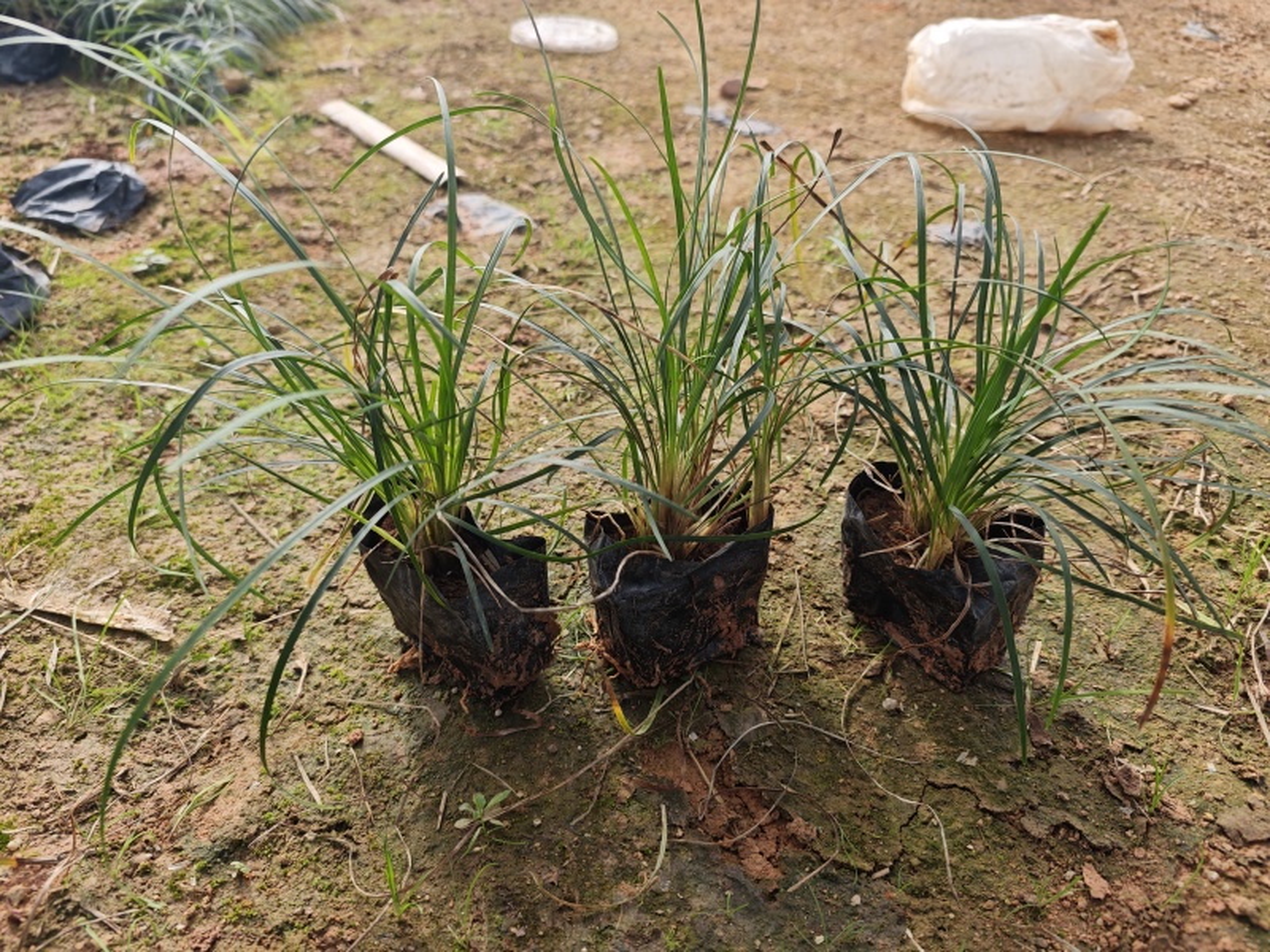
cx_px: 635
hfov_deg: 73.9
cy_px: 476
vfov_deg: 58.9
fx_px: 844
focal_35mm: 23
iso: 50
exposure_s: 1/968
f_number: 1.6
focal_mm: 6.55
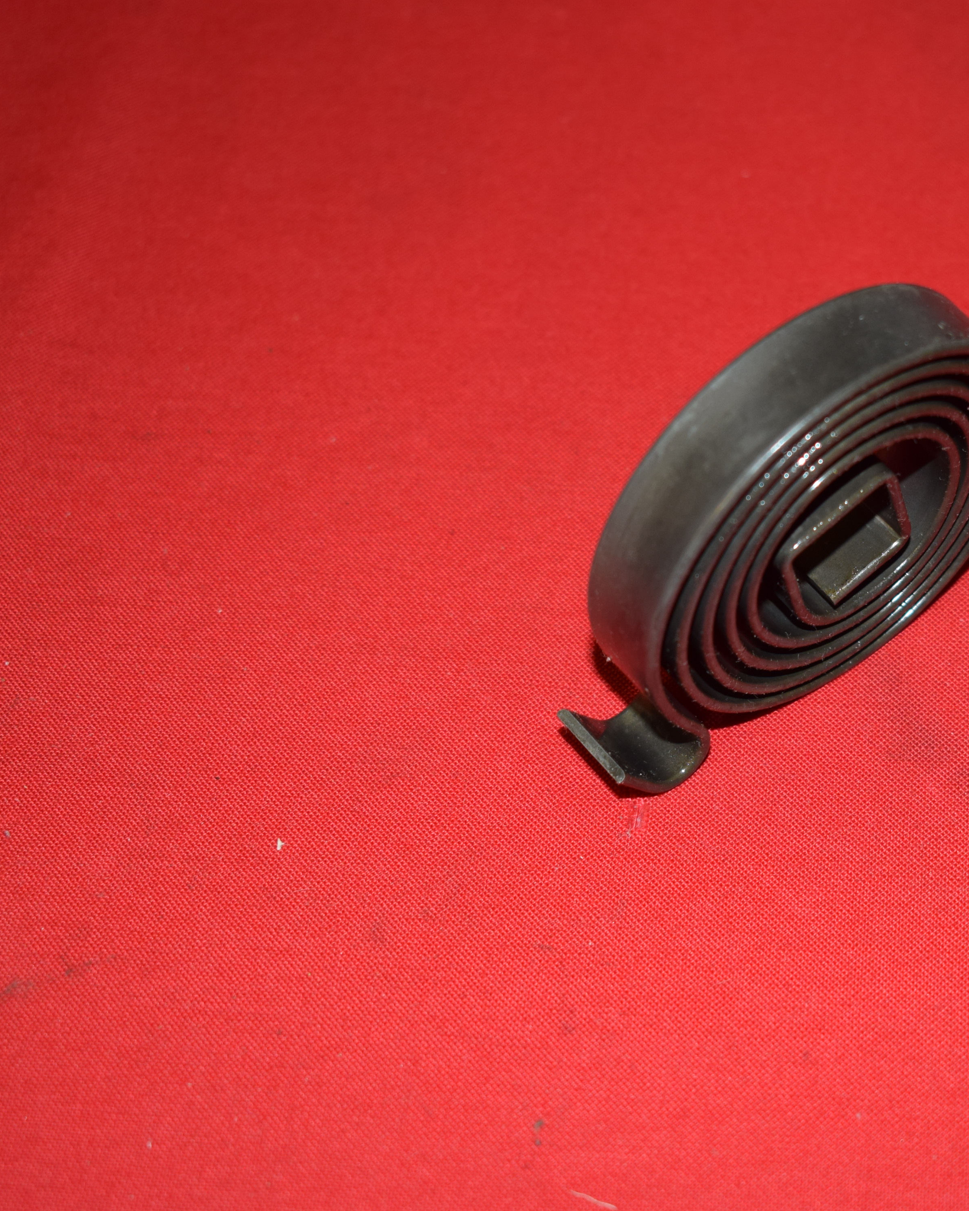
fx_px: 2581
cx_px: 757
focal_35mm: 72
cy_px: 604
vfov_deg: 26.4
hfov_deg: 21.0
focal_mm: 34
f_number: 5
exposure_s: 1/60
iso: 320
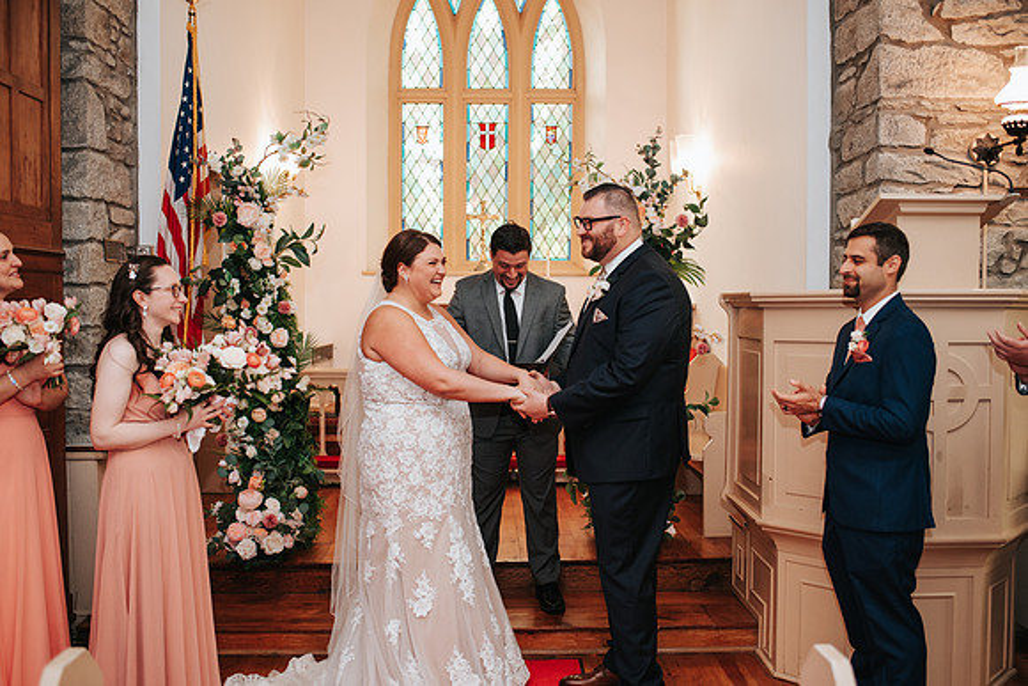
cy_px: 343
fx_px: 1014
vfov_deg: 37.4
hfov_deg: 53.7
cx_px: 514
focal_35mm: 36
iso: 1000
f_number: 2.8
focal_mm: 35
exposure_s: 1/200
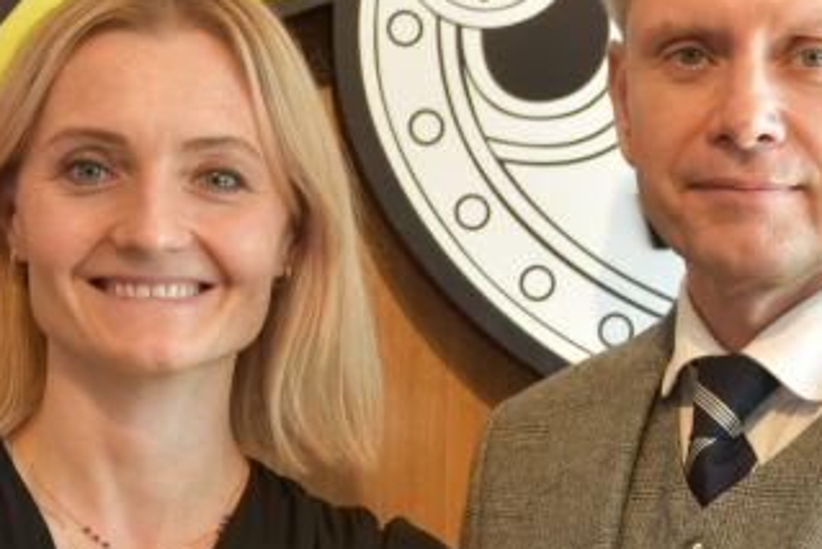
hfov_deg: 16.8
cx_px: 405
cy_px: 539
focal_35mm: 122
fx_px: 2787
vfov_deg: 11.1
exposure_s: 1/60
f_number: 4
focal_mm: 38
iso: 400
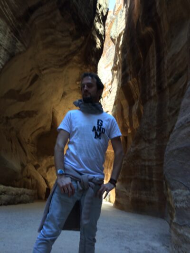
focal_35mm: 30
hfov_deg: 46.8
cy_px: 126
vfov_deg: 60.0
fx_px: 219
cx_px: 95
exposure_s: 1/40
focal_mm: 4.12
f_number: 2.2
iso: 40
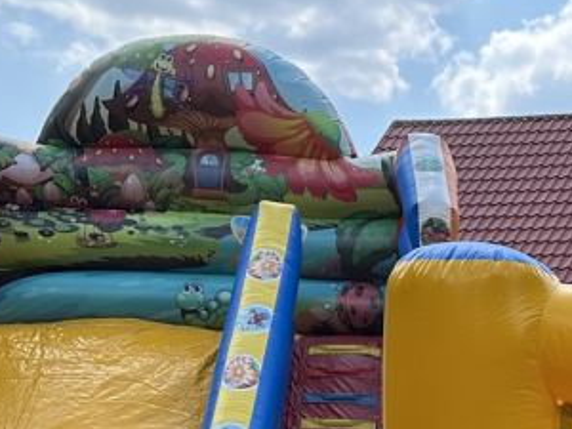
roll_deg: -1.6
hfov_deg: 19.3
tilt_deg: +0.0
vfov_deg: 14.7
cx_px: 688
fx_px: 1586
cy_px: 557
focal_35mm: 96
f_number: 1.78
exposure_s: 1/2469
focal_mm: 6.86
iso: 80
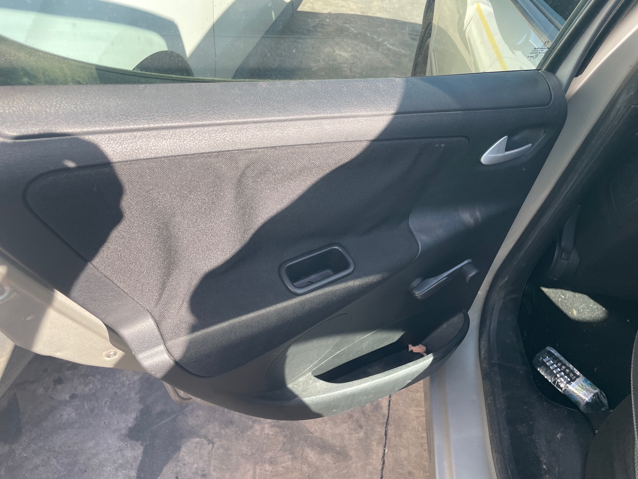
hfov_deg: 67.3
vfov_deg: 53.1
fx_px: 479
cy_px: 240
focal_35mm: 26
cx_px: 319
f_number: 1.6
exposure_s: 1/458
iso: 32
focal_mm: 4.2
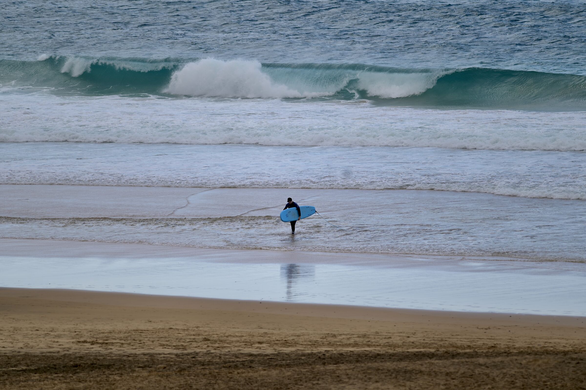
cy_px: 195
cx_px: 293
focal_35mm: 300
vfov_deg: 4.6
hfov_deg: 6.9
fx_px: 4880
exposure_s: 1/800
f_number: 4
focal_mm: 300
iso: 100
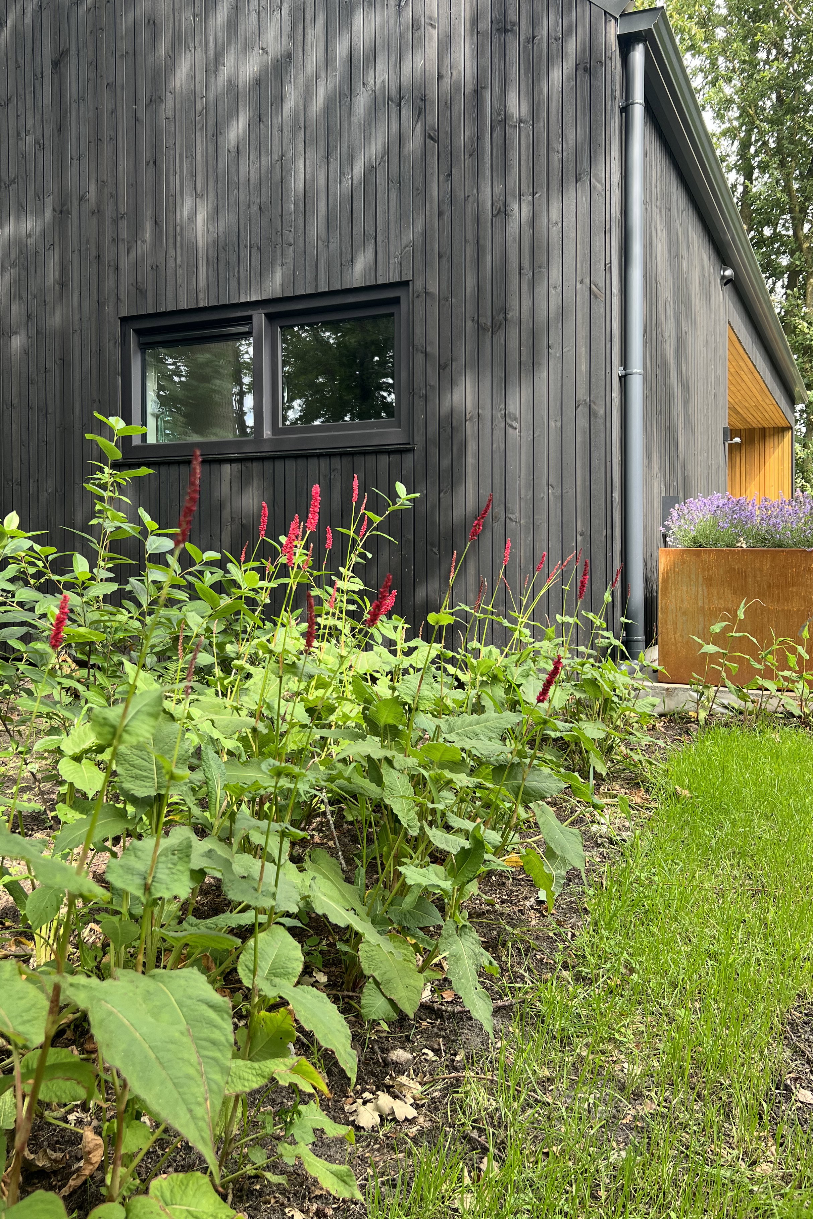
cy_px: 563
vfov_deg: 61.9
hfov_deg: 43.6
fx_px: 1016
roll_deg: +1.1
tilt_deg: +0.0
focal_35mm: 30
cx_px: 384
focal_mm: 5.7
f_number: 1.5
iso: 50
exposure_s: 1/220
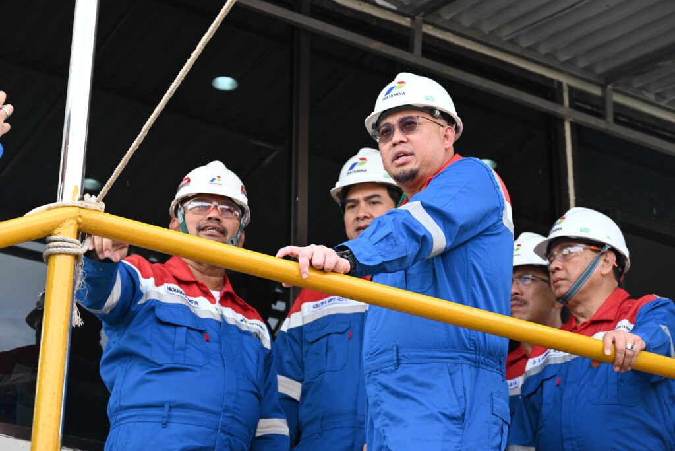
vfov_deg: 16.1
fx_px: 1594
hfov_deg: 23.9
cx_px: 338
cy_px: 226
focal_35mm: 85
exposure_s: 1/250
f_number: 6.3
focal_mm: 85
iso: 400
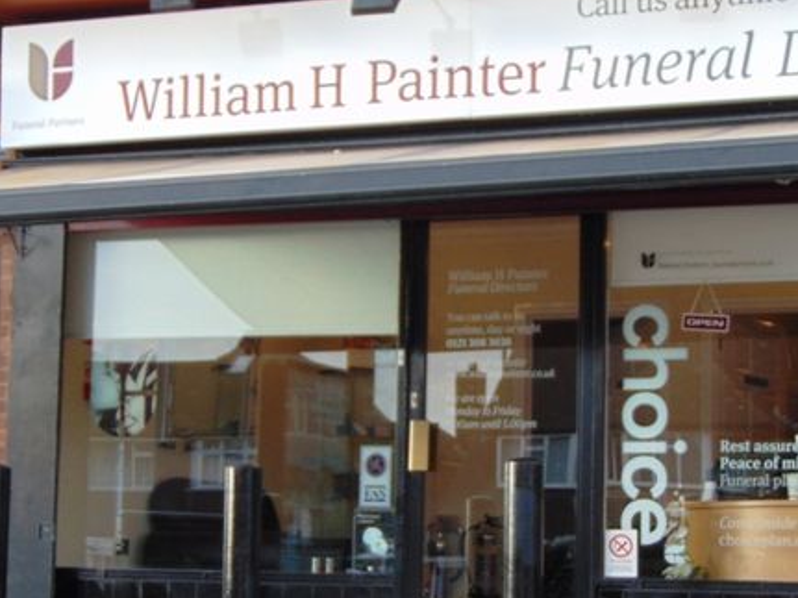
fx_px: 2282
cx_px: 403
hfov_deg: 19.8
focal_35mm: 99
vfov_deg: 14.9
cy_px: 368
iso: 80
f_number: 3.5
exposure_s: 1/60
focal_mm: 9
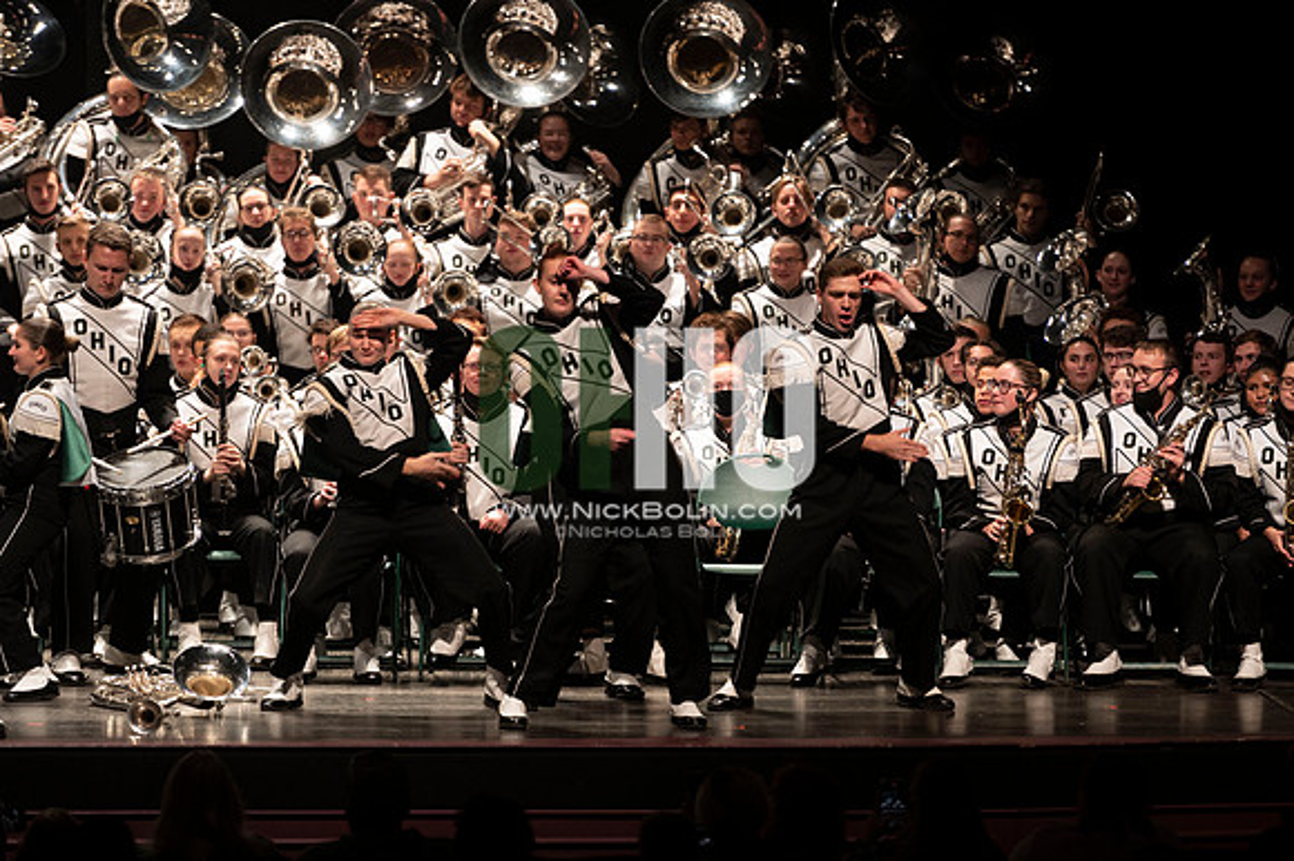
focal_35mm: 200
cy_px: 430
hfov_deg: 10.3
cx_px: 647
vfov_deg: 6.9
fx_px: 7185
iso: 2500
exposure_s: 1/500
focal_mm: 200
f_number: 2.8
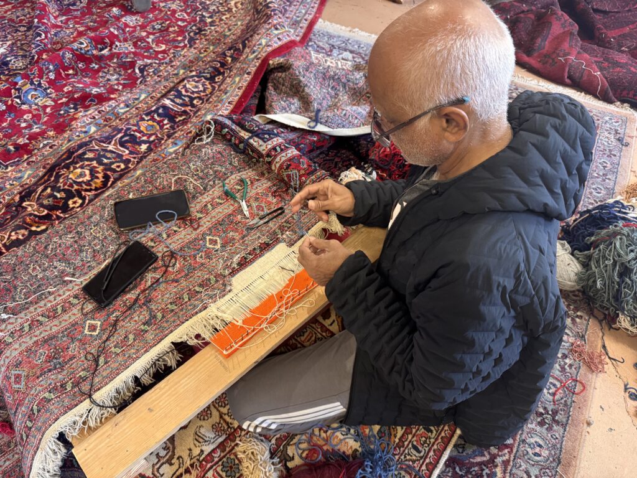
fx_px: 442
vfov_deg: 56.8
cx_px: 318
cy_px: 239
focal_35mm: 24
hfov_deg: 71.6
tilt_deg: -49.6
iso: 320
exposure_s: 1/60
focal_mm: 6.76
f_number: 1.78
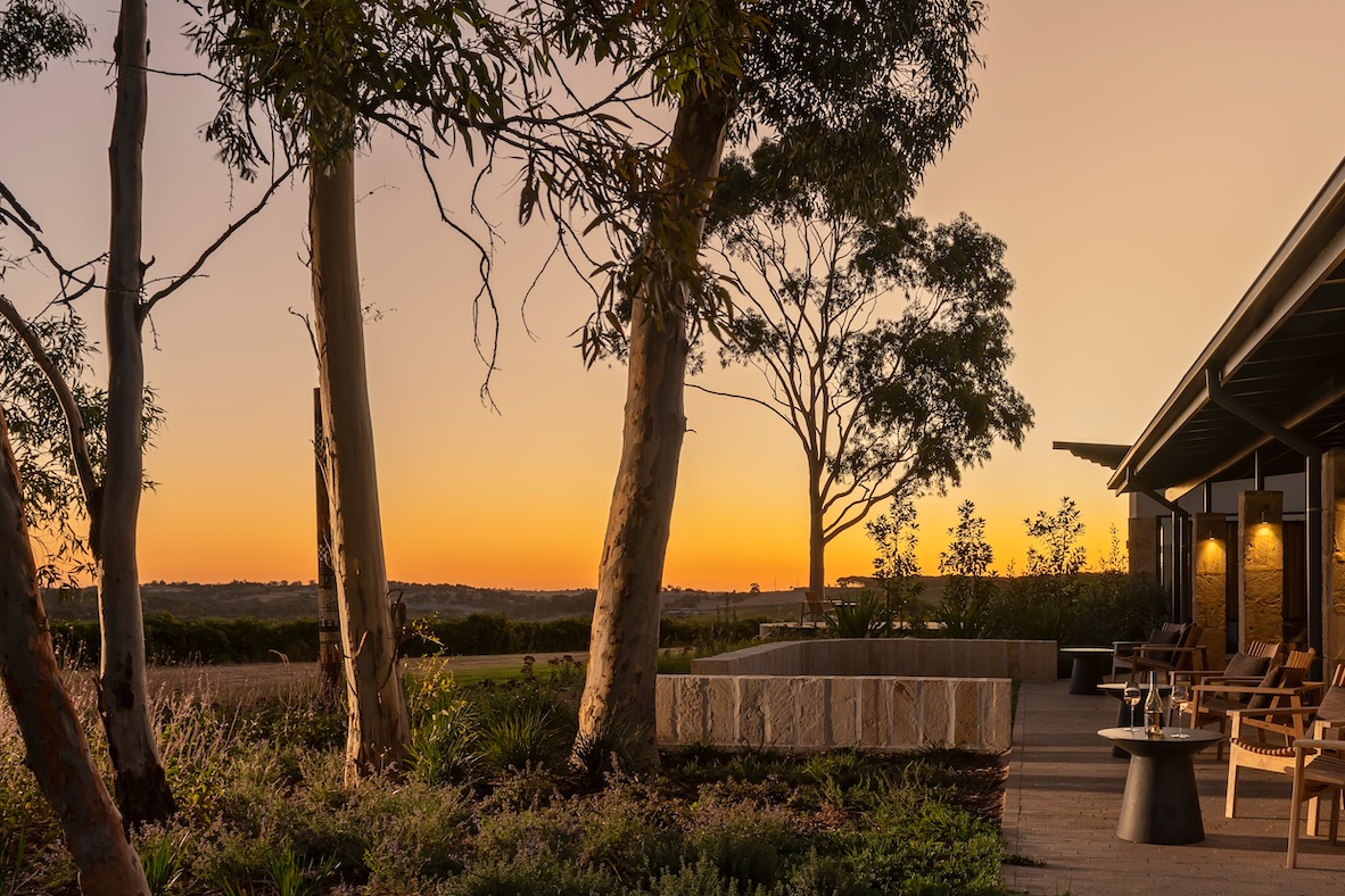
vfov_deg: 34.2
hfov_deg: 49.0
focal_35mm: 39
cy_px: 406
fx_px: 1457
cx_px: 847
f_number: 10
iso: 100
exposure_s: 1/10
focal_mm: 24
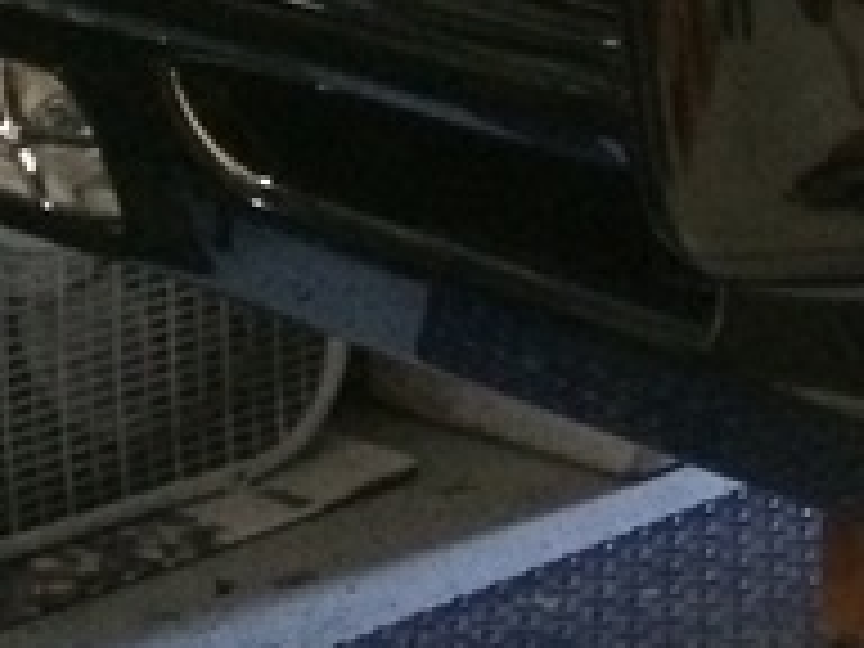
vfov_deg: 9.6
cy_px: 14
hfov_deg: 11.8
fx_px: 3819
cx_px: 1627
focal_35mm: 153
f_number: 2.2
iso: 400
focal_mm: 4.12
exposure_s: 1/15
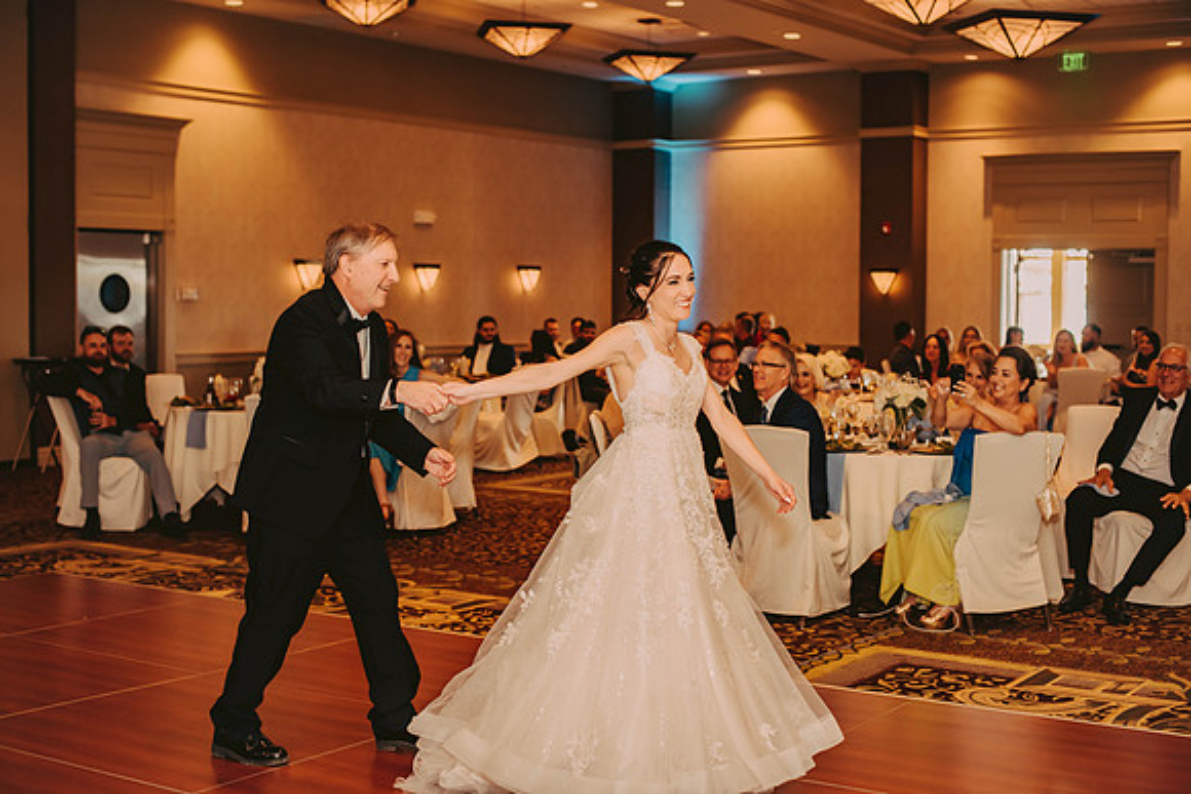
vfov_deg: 27.0
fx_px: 1654
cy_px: 397
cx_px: 596
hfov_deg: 39.6
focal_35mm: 50
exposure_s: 1/125
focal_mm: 50
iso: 800
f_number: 2.5
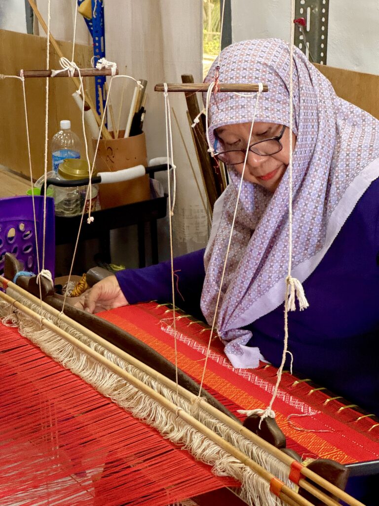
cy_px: 253
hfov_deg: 19.1
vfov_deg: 25.3
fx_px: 1124
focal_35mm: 77
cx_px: 190
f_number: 2.8
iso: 640
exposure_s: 1/50
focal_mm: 9
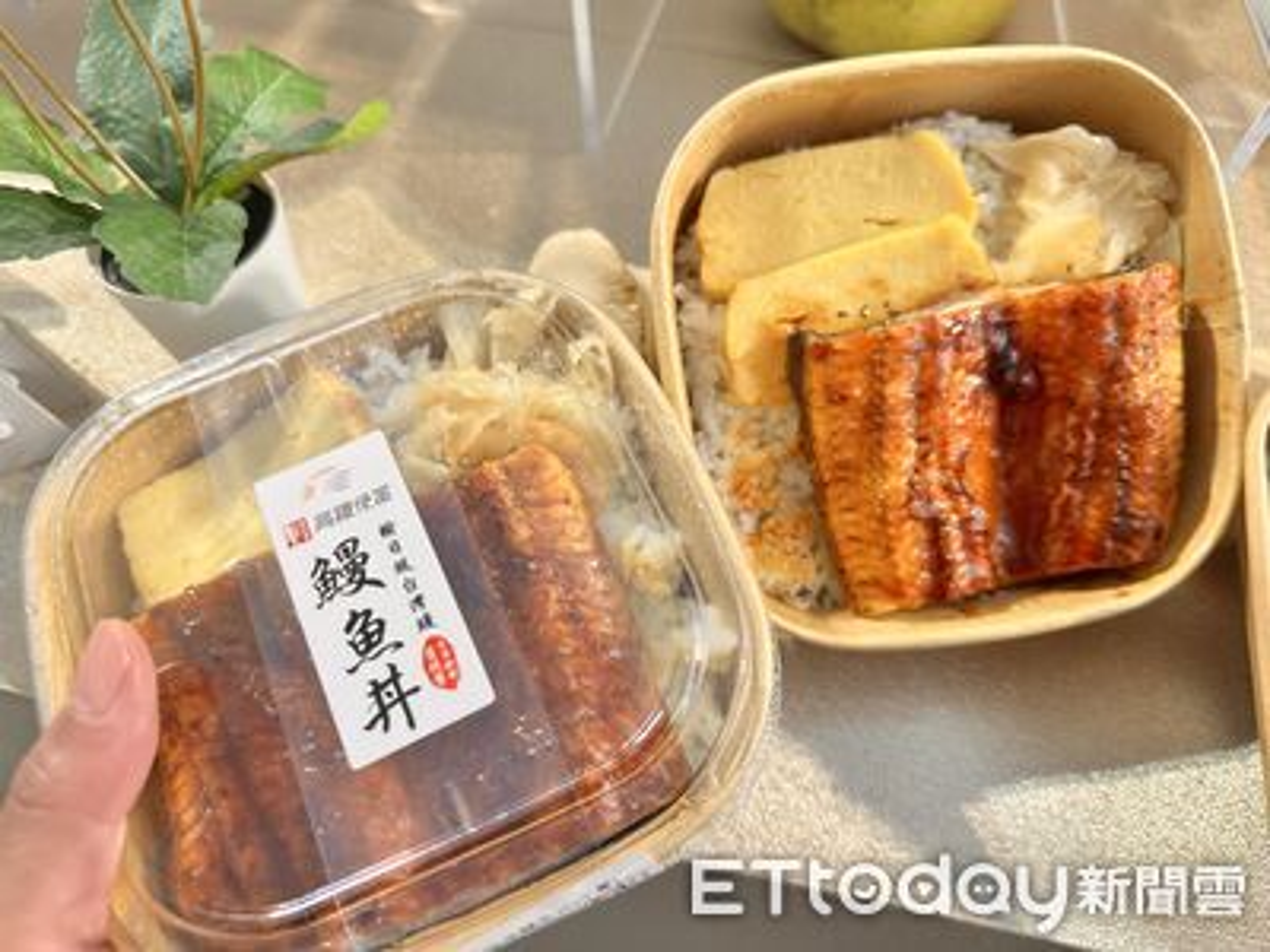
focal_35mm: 24
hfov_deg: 71.6
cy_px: 476
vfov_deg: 56.8
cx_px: 635
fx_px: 881
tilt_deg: -58.5
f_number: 1.78
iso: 125
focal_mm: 6.86
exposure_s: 1/120
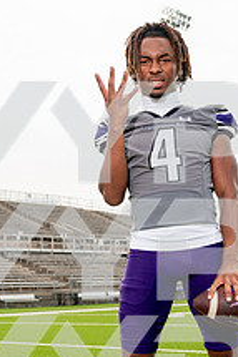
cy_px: 251
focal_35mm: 69
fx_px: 685
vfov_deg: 29.0
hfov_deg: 19.7
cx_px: 138
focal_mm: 33
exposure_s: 1/400
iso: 100
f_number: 5.6
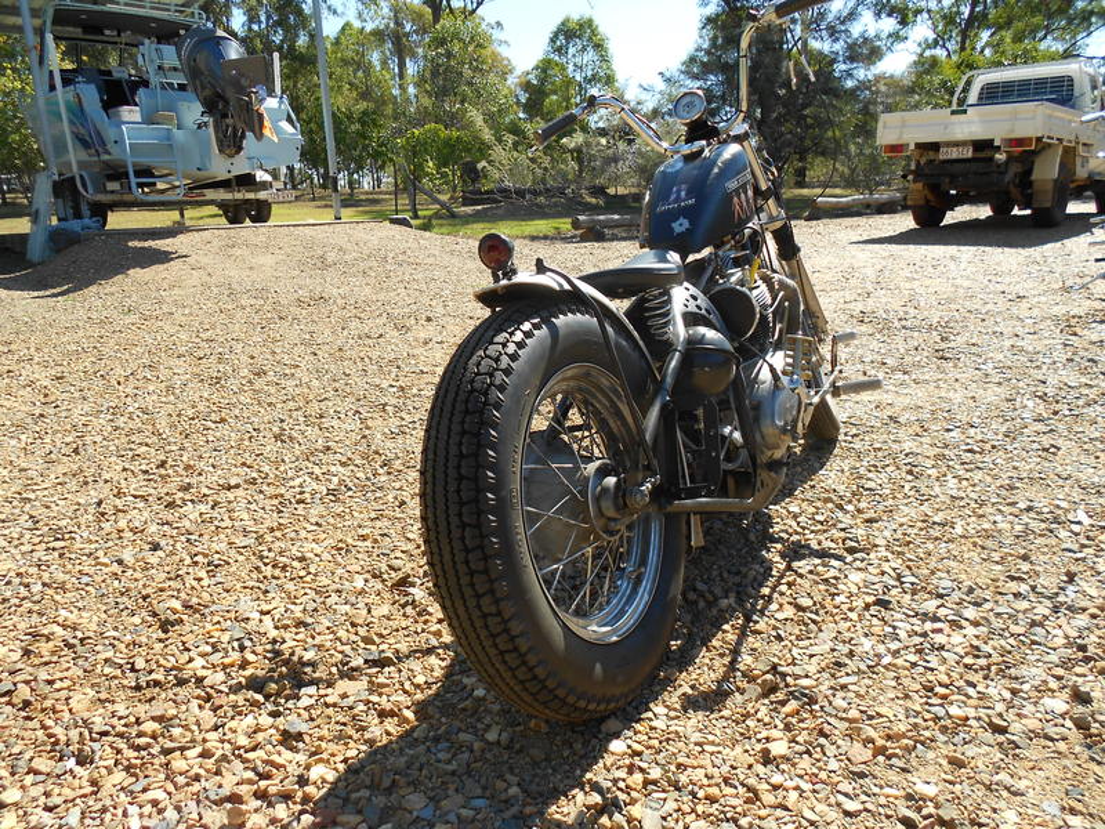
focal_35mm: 26
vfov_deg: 53.1
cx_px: 552
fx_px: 830
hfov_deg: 67.3
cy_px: 414
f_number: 3.2
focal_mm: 4.6
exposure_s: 1/400
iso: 80
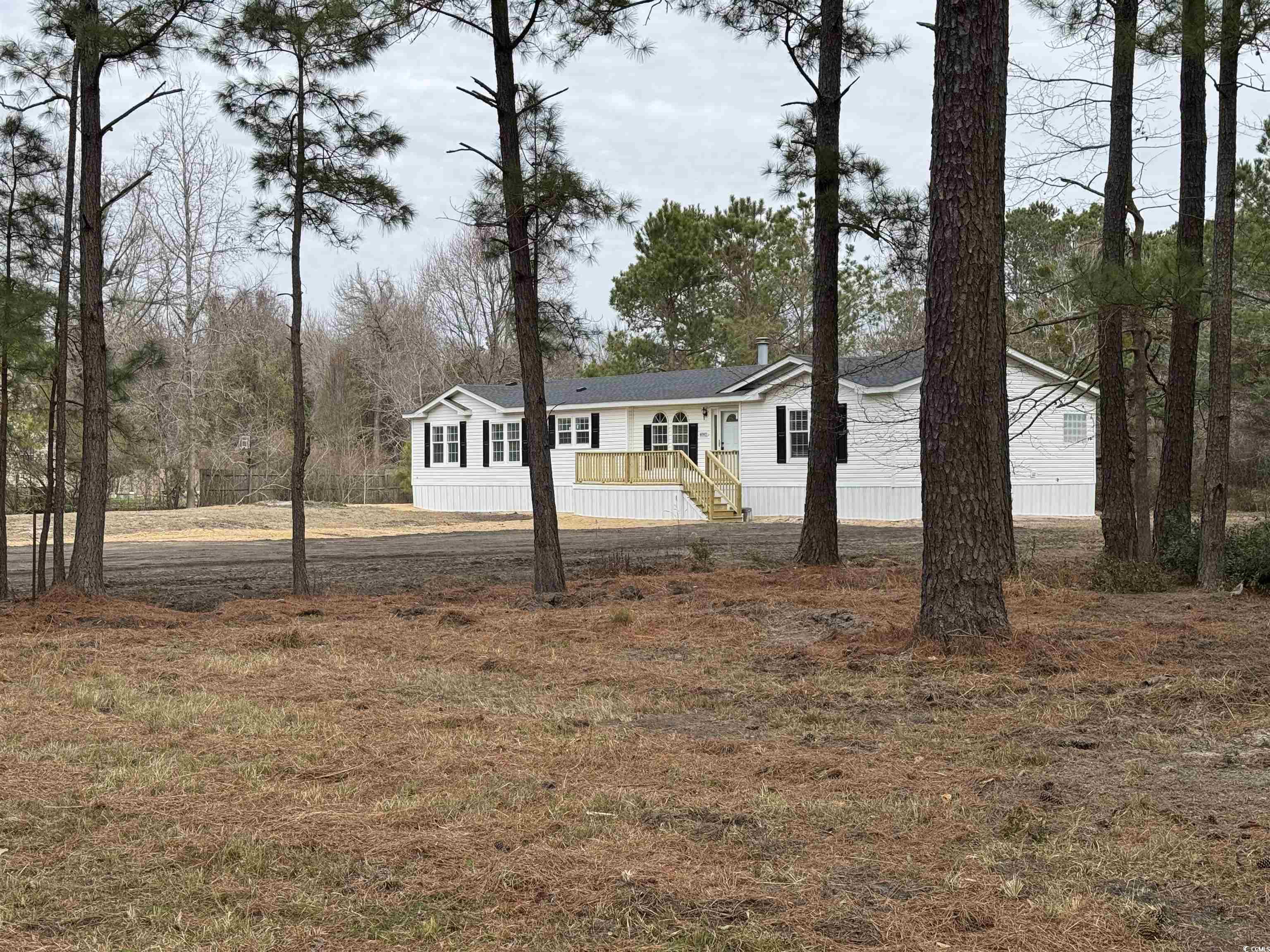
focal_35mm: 48
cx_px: 635
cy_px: 476
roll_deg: -0.3
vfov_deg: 30.3
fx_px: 1761
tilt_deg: -0.5
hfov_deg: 39.7
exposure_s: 1/2110
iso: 64
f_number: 1.78
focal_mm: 6.76
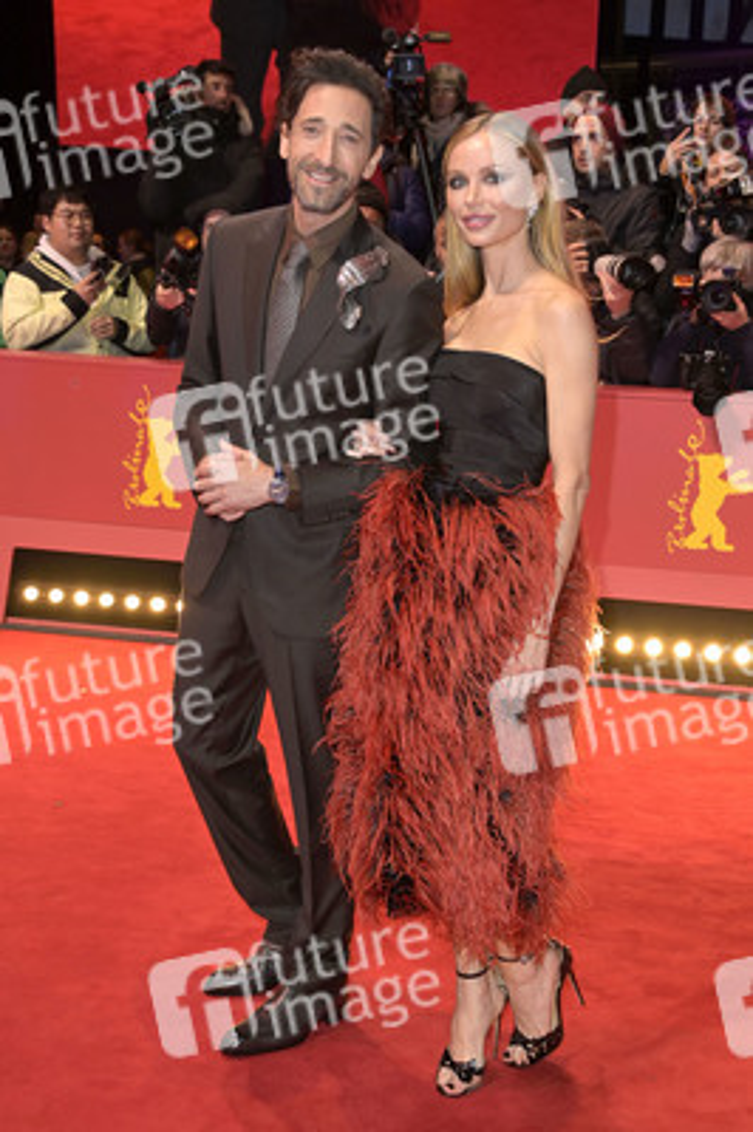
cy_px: 566
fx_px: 1571
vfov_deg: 39.6
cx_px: 376
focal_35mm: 50
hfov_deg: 26.9
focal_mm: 50
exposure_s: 1/160
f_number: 5.6
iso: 1250
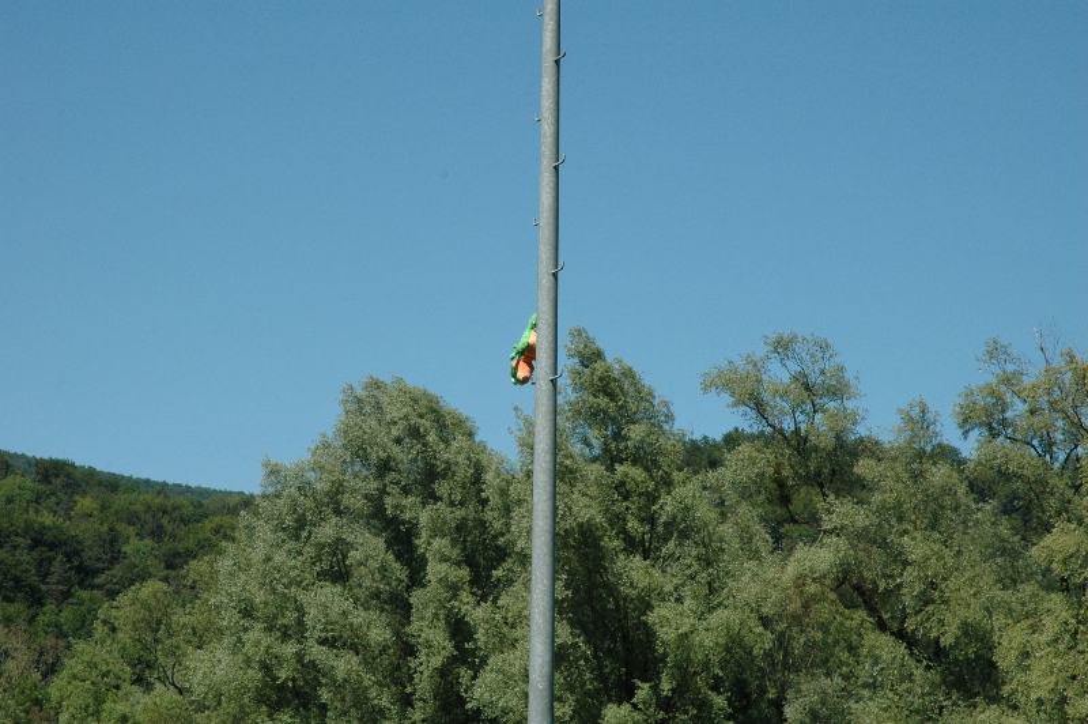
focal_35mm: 105
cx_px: 544
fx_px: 3171
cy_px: 362
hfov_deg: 19.5
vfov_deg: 13.0
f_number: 13
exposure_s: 1/640
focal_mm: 70
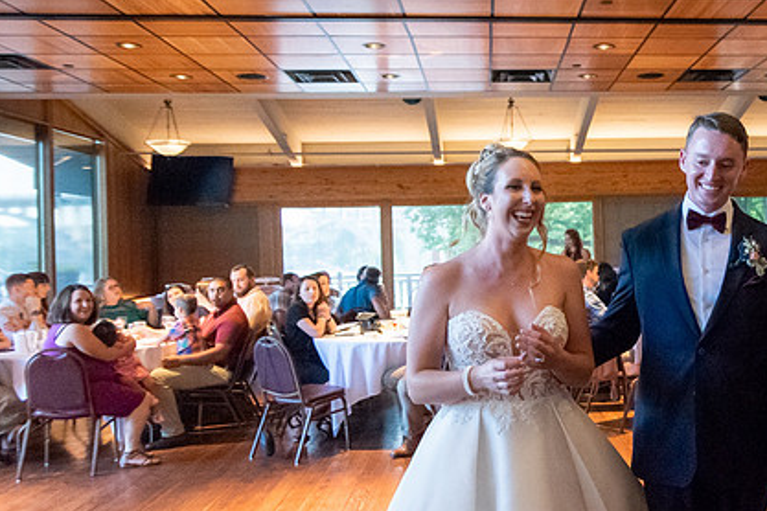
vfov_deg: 31.2
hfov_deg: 43.6
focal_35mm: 43
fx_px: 916
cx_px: 595
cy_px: 234
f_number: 2.8
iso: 5000
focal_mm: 17
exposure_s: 1/400
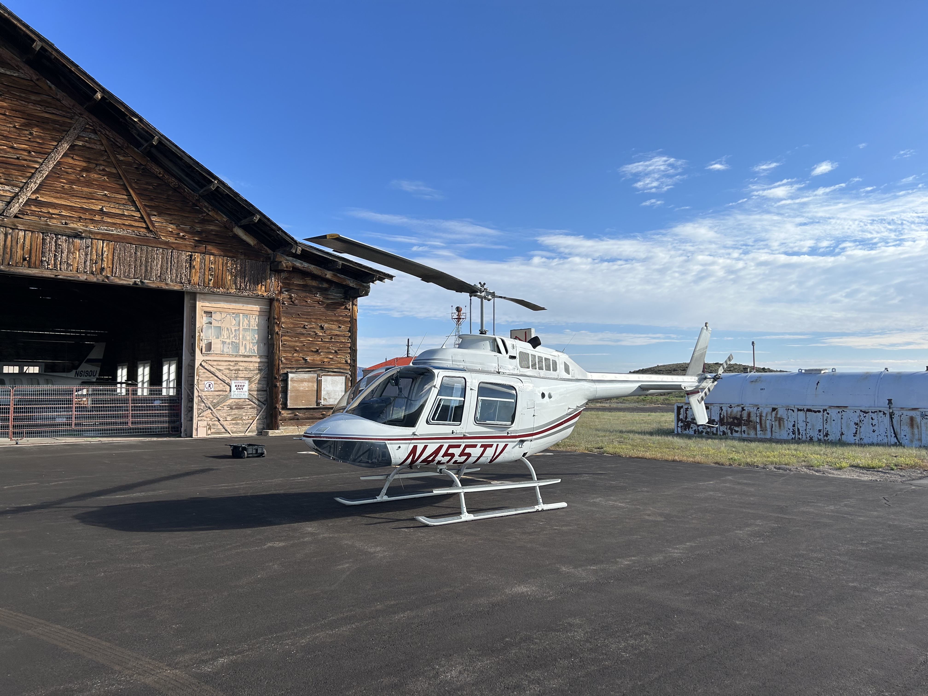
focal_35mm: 26
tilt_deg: +4.4
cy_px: 348
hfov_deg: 67.3
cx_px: 464
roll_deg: +0.1
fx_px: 697
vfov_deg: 53.1
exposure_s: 1/4115
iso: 50
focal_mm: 5.7
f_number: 1.5
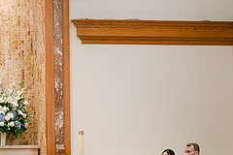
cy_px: 135
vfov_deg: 5.4
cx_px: 86
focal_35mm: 254
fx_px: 1644
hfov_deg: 8.1
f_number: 1.4
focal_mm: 105
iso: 320
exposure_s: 1/125
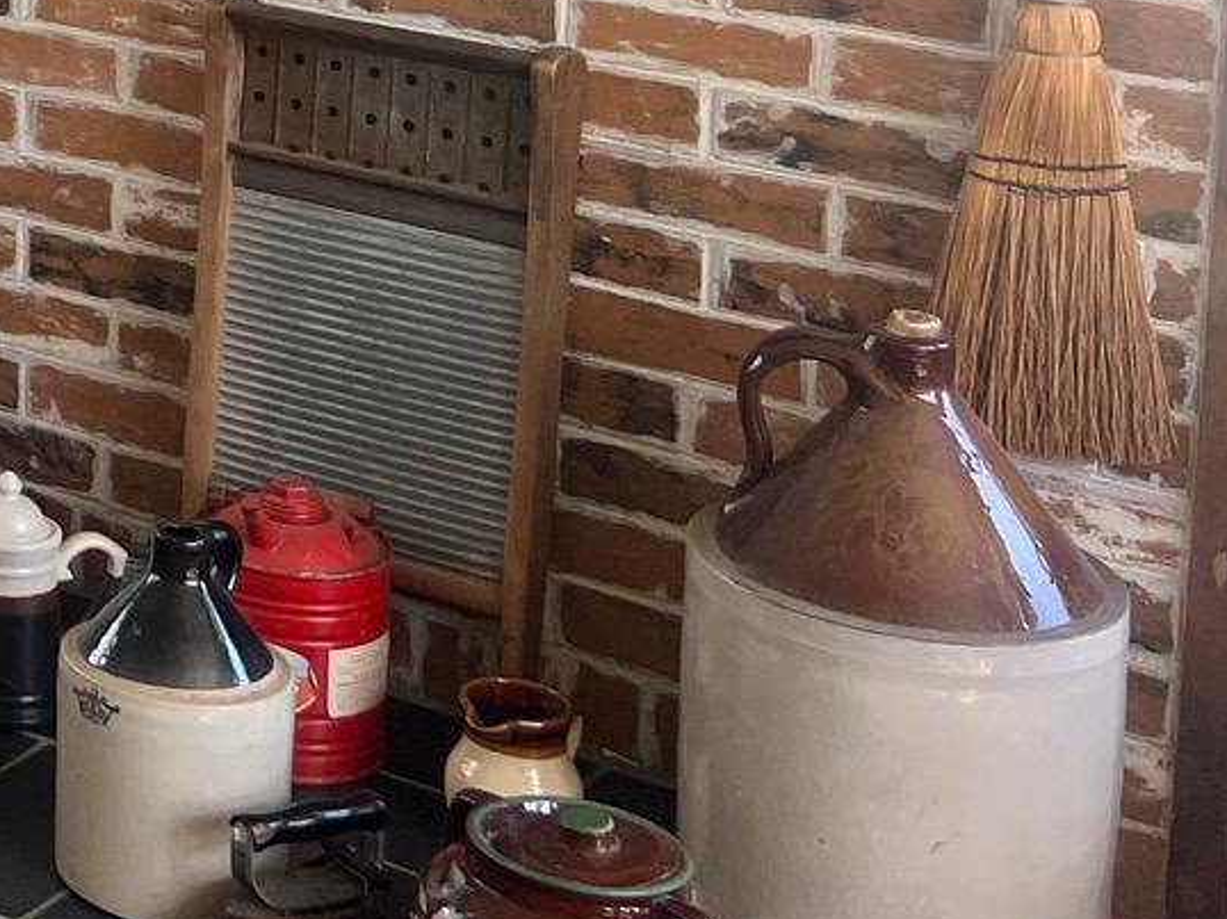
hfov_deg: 16.8
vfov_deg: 14.0
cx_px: -919
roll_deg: -0.1
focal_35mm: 99
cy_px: -472
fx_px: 3508
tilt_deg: -6.0
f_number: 1.5
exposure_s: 1/202
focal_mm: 5.7
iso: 40
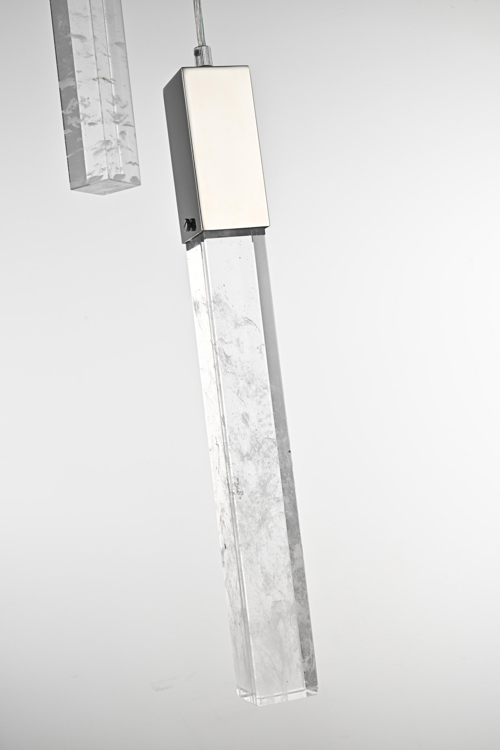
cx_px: 250
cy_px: 375
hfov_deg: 23.4
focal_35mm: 58
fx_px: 1208
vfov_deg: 34.5
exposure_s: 1/100
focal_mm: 58
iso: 100
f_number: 22
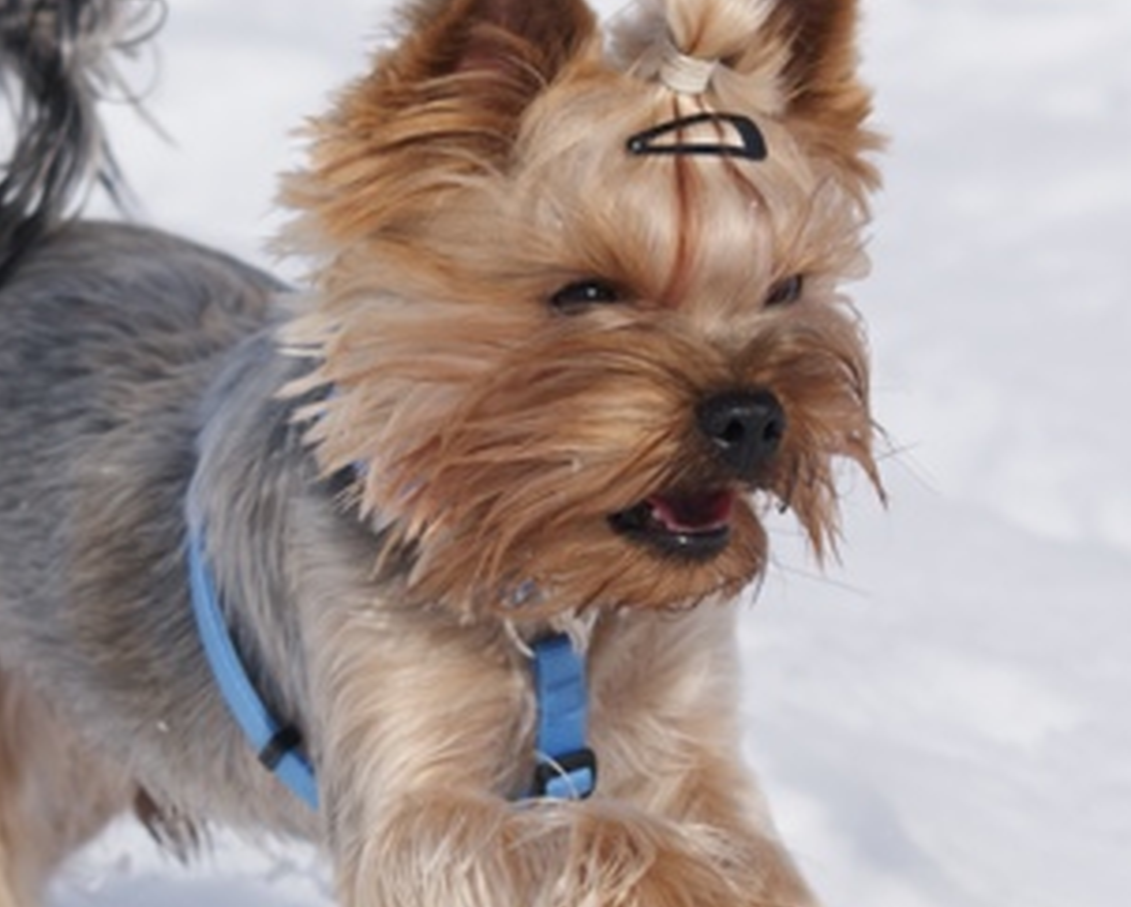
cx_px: 438
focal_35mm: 268
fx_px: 8977
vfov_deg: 5.8
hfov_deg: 7.2
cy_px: 510
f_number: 6.3
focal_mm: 90
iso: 100
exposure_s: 1/1000
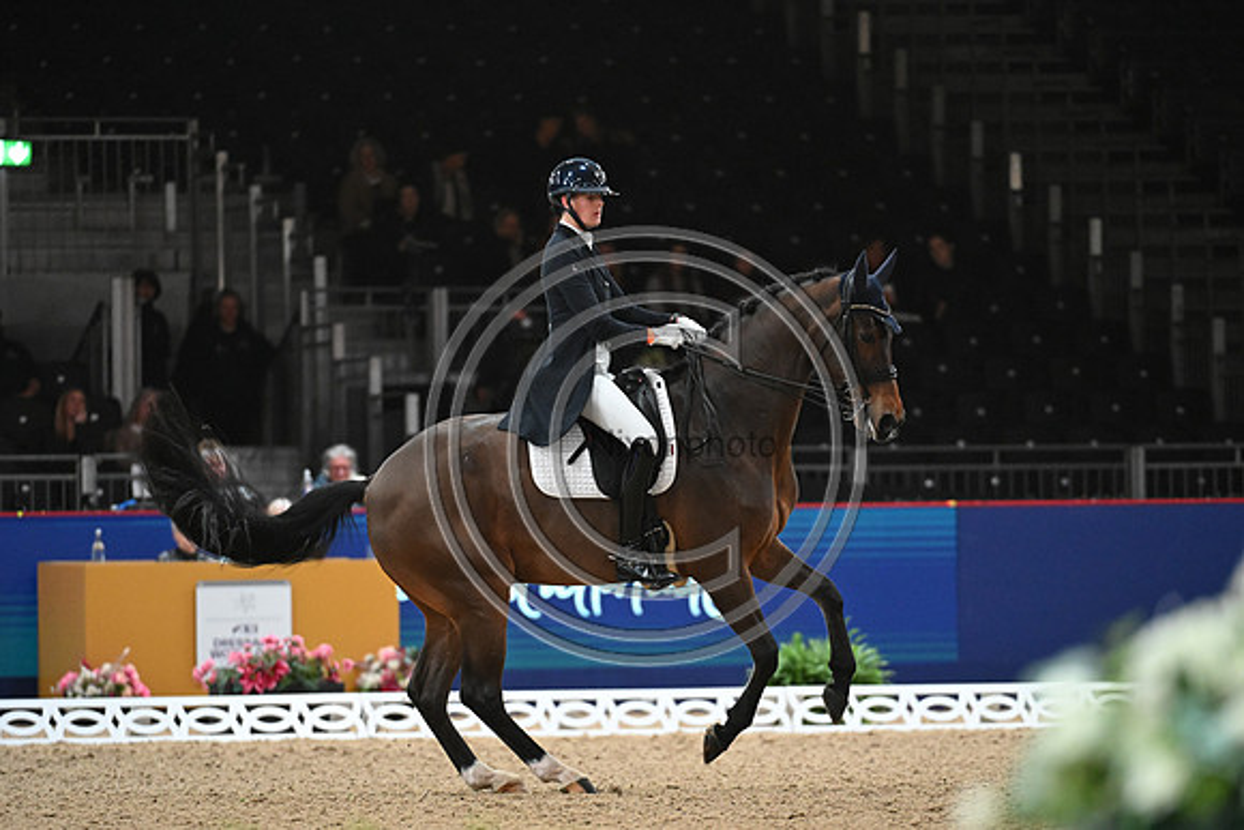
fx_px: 12442
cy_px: 415
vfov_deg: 3.8
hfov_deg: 5.7
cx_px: 622
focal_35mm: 360
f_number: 4
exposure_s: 1/640
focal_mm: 360
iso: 6400
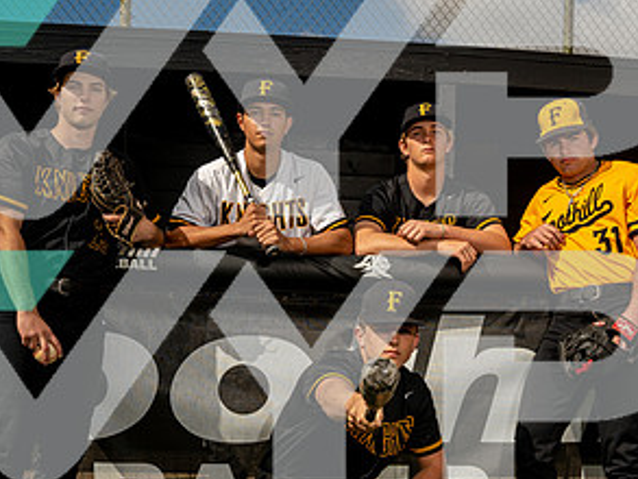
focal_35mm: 59
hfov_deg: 32.5
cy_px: 367
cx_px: 401
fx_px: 1088
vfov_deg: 24.5
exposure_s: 1/250
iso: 100
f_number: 8
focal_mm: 31
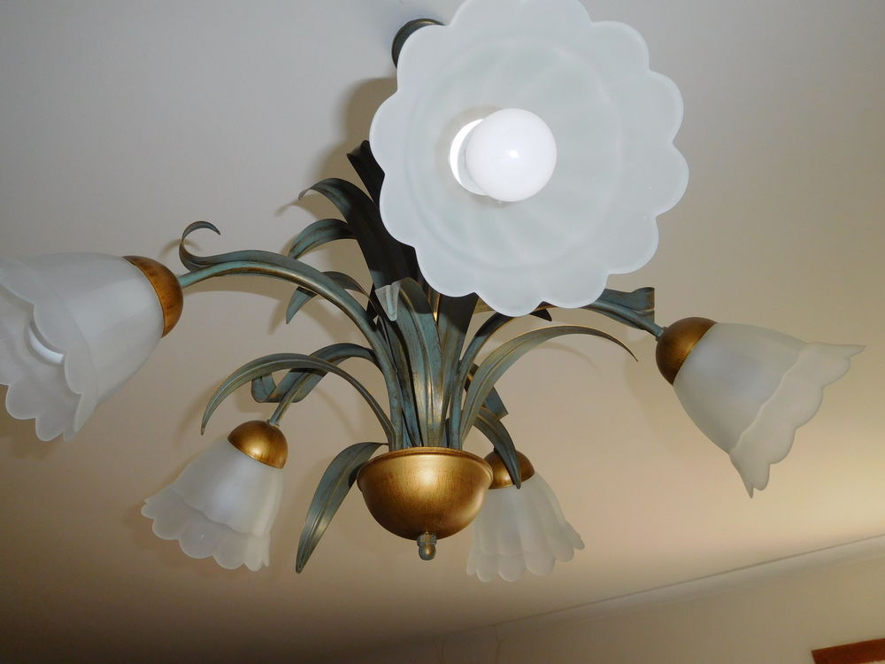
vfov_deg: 54.9
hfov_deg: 69.4
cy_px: 332
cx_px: 442
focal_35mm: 25
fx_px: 639
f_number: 3.4
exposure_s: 1/30
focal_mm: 4.5
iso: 200
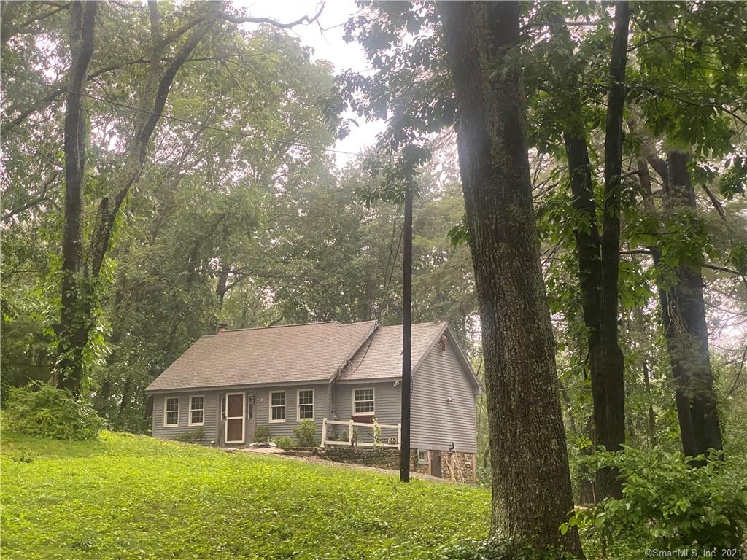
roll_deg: -0.4
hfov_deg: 36.8
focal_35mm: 52
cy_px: 280
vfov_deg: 28.0
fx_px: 1122
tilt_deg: +10.0
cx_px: 374
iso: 160
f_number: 2
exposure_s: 1/107
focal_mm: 6
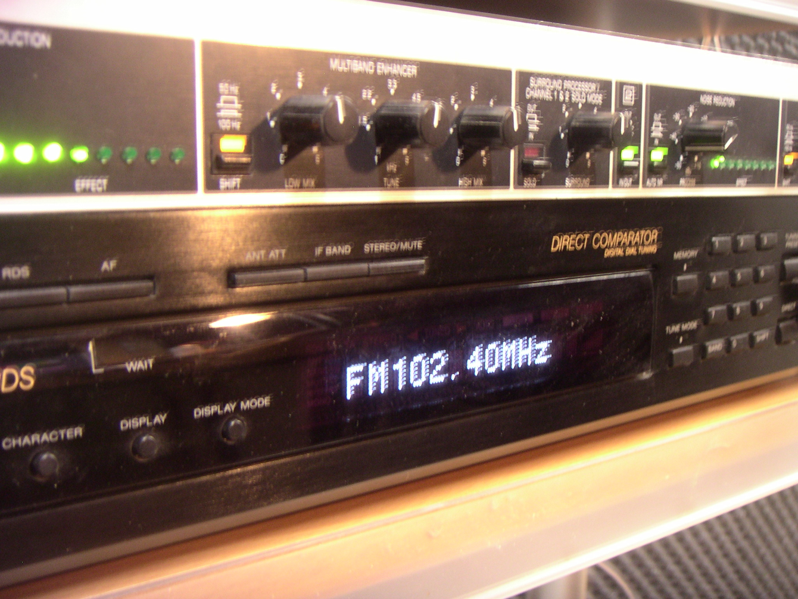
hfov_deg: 44.8
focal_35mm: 42
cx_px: 399
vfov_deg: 34.3
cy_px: 300
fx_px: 968
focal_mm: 6.6
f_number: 2.9
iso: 100
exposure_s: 1
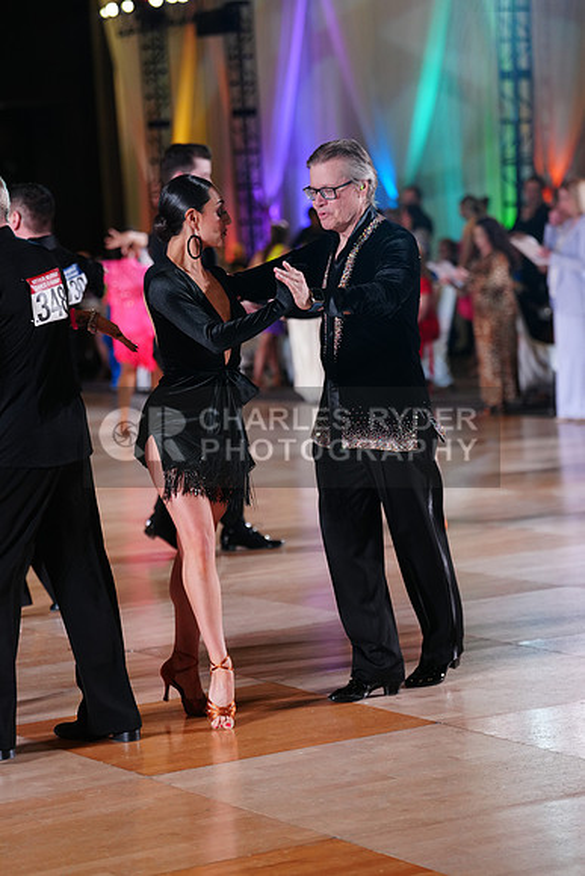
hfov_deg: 13.0
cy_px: 438
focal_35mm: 105
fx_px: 2558
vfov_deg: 19.5
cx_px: 292
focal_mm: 105
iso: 1250
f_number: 2.8
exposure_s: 1/320
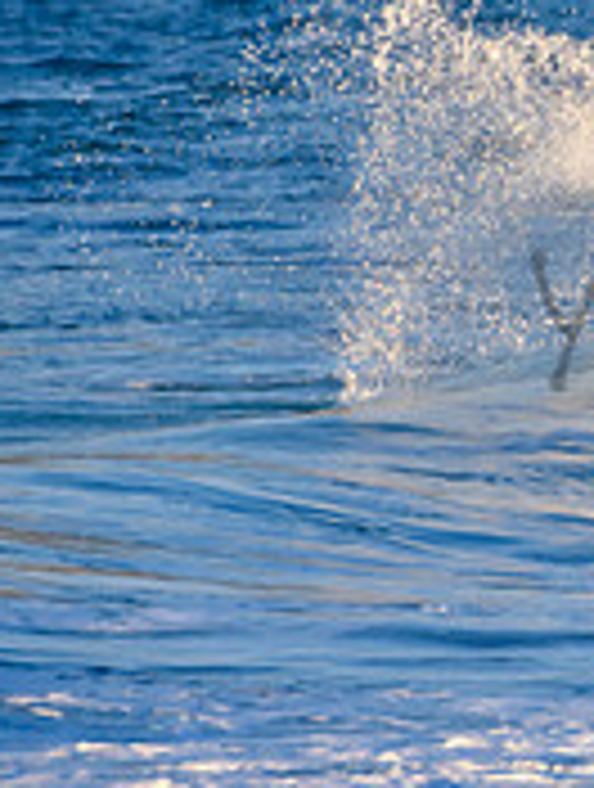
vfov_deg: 0.8
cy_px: 281
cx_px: 994
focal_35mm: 2384
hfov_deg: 0.6
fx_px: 54347
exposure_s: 1/1600
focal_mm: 500
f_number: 5.6
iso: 640
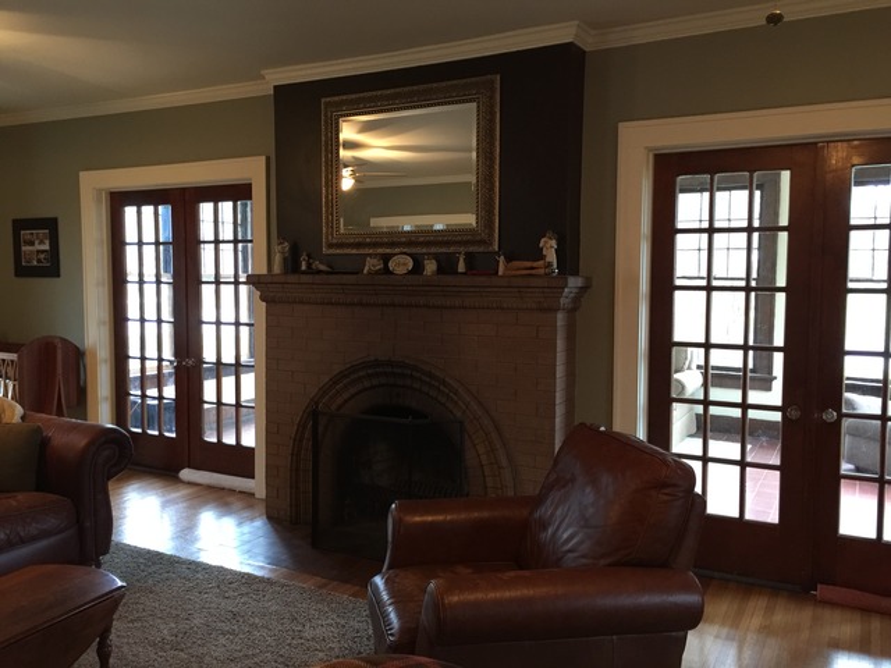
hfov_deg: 61.7
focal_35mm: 29
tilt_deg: -4.8
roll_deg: -0.4
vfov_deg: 48.2
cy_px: 334
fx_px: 746
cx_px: 446
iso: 125
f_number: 2.2
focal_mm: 4.15
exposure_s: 1/10
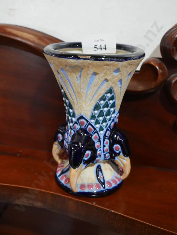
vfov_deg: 44.8
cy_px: 118
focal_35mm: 42
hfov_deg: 34.4
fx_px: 286
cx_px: 88
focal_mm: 21
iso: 1000
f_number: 4.6
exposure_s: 1/60
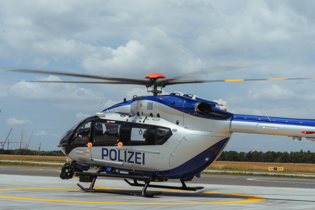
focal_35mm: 70
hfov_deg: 28.8
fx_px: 613
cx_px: 158
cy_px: 105
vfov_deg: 19.5
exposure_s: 1/200
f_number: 14
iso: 100
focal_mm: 70
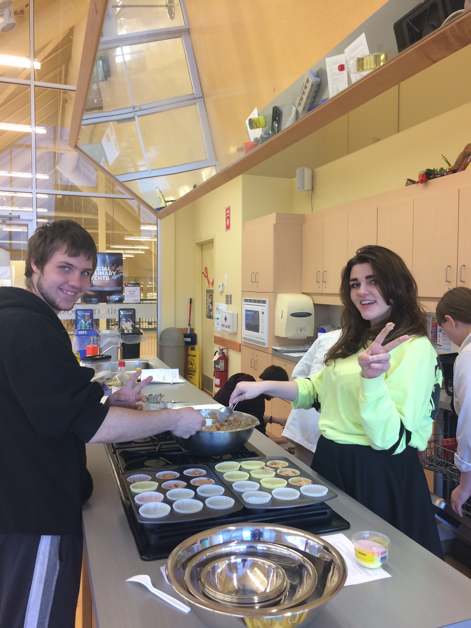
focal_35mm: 29
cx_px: 236
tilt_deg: -4.1
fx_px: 526
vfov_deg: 61.7
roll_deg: +0.5
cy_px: 314
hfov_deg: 48.2
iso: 32
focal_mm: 4.15
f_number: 2.2
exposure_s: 1/30
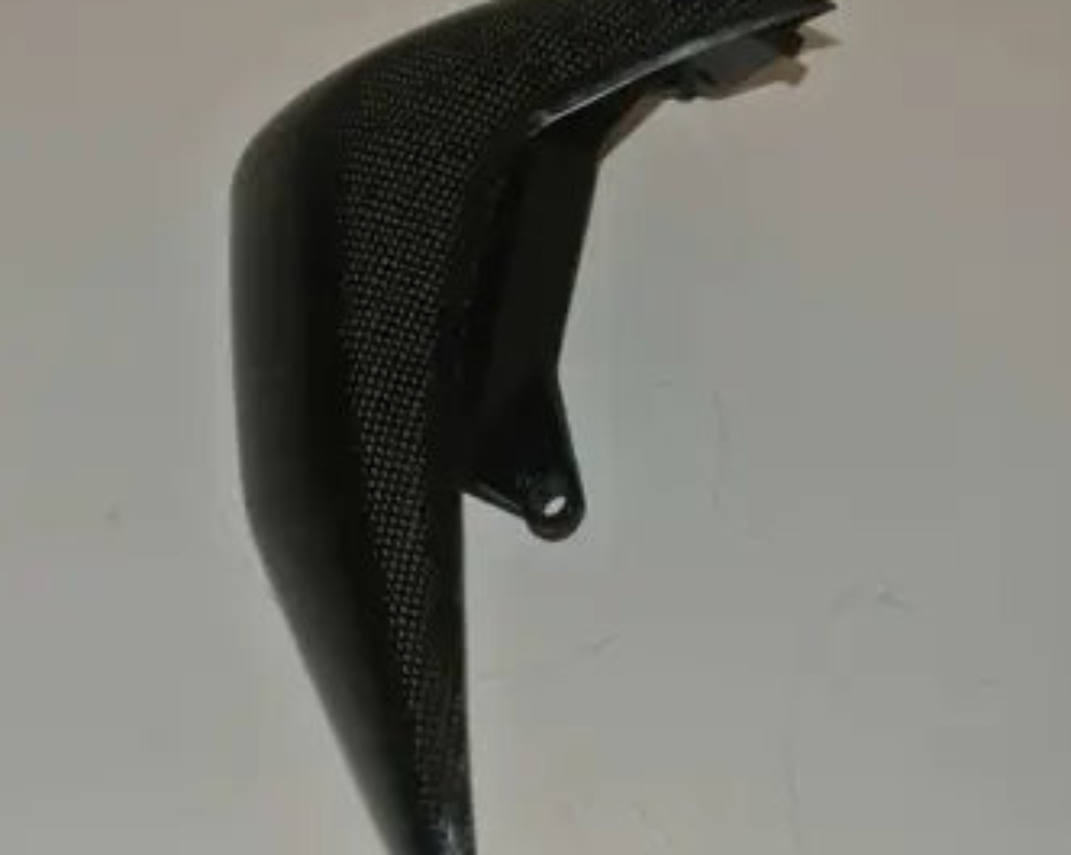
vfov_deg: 23.8
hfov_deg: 29.6
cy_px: 481
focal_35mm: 64
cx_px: 481
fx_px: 2027
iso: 200
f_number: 4.2
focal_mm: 15.7
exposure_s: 1/60
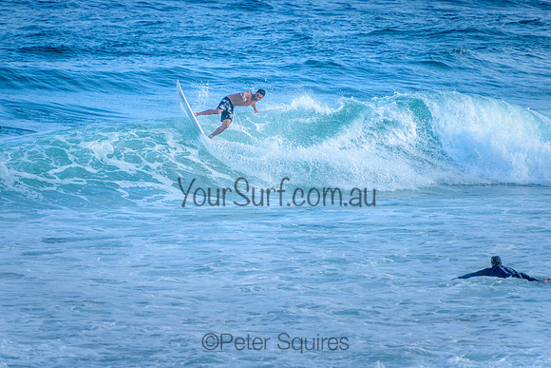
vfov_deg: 2.8
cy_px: 142
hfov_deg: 4.2
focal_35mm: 491
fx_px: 7511
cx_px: 235
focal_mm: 400
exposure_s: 1/1250
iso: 450
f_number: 5.6
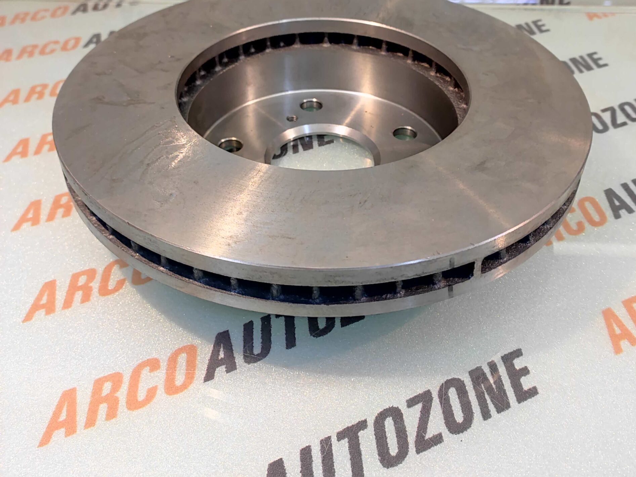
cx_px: 322
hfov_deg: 73.9
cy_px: 144
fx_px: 423
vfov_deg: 57.1
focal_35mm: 23
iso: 1317
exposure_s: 1/33
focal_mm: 4.74
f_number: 1.79
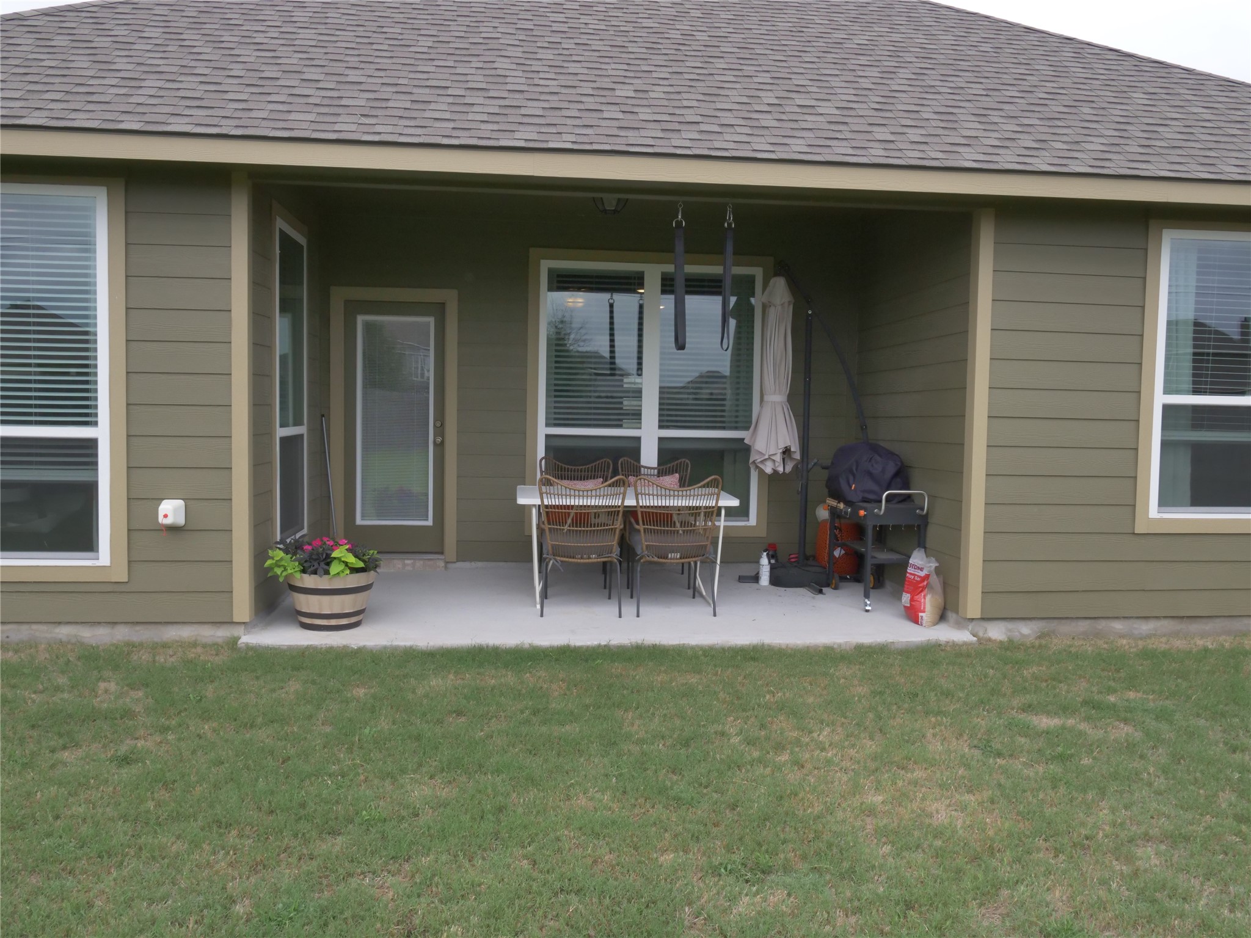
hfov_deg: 63.4
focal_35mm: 28
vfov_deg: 49.7
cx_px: 626
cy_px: 469
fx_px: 1012
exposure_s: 1/1300
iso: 1250
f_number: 8
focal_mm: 14
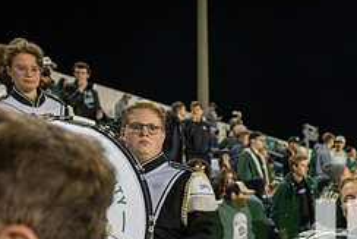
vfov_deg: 22.4
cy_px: 268
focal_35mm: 57
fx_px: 566
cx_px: 323
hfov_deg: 33.2
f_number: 3.2
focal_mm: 24
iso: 2000
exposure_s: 1/500
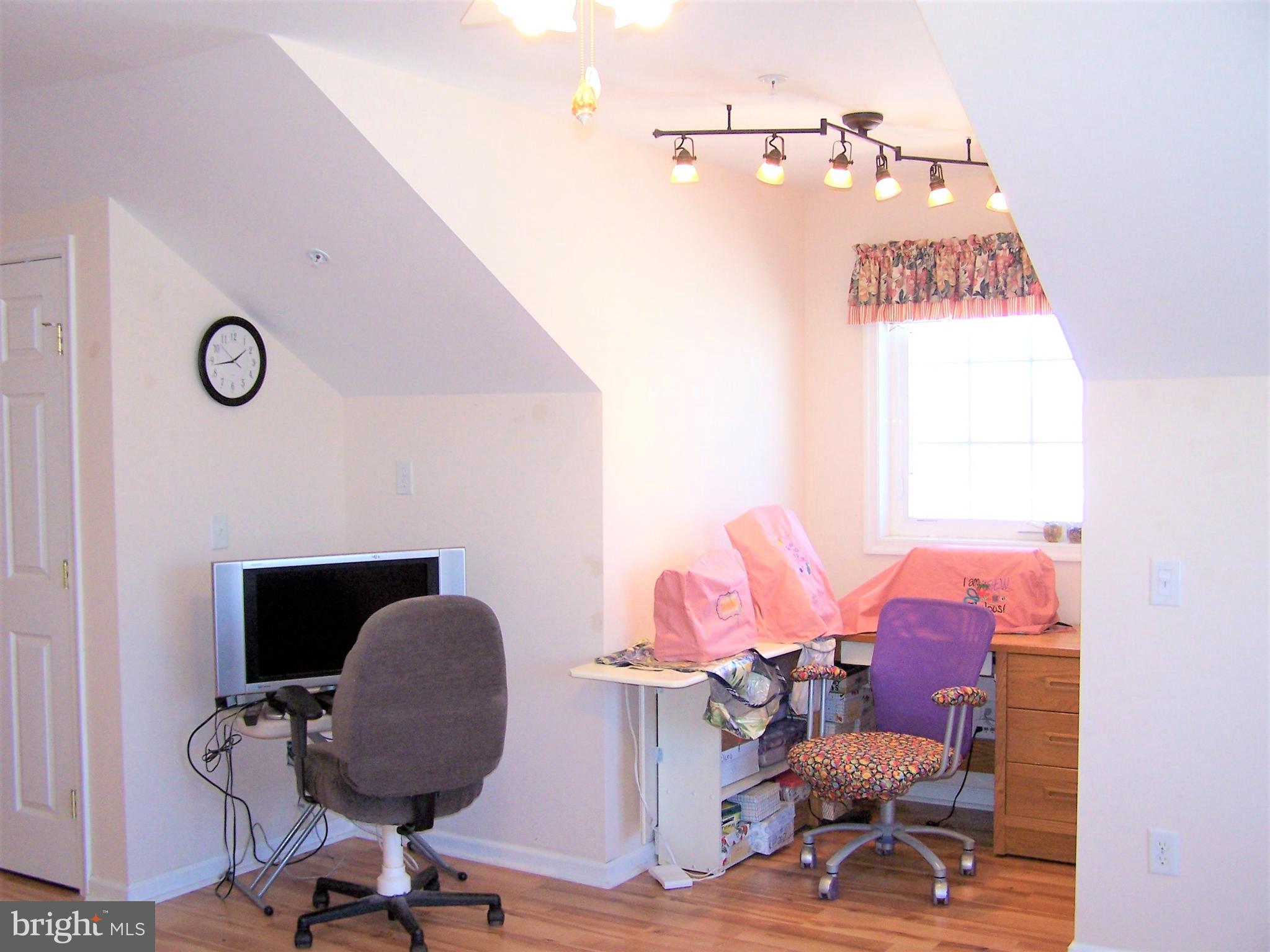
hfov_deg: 49.0
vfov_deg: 37.7
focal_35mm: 38
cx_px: 635
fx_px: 1394
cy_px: 476
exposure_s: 1/90
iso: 140
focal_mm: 6.3
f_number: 2.8
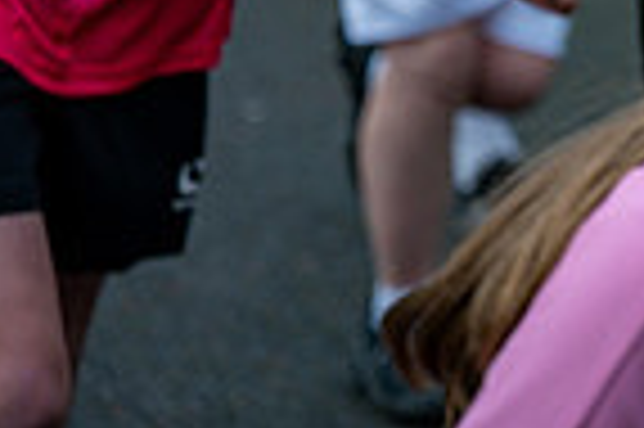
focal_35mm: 284
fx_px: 5075
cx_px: 1175
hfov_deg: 7.1
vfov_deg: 4.8
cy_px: -417
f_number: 2.8
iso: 400
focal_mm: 70
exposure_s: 1/1250
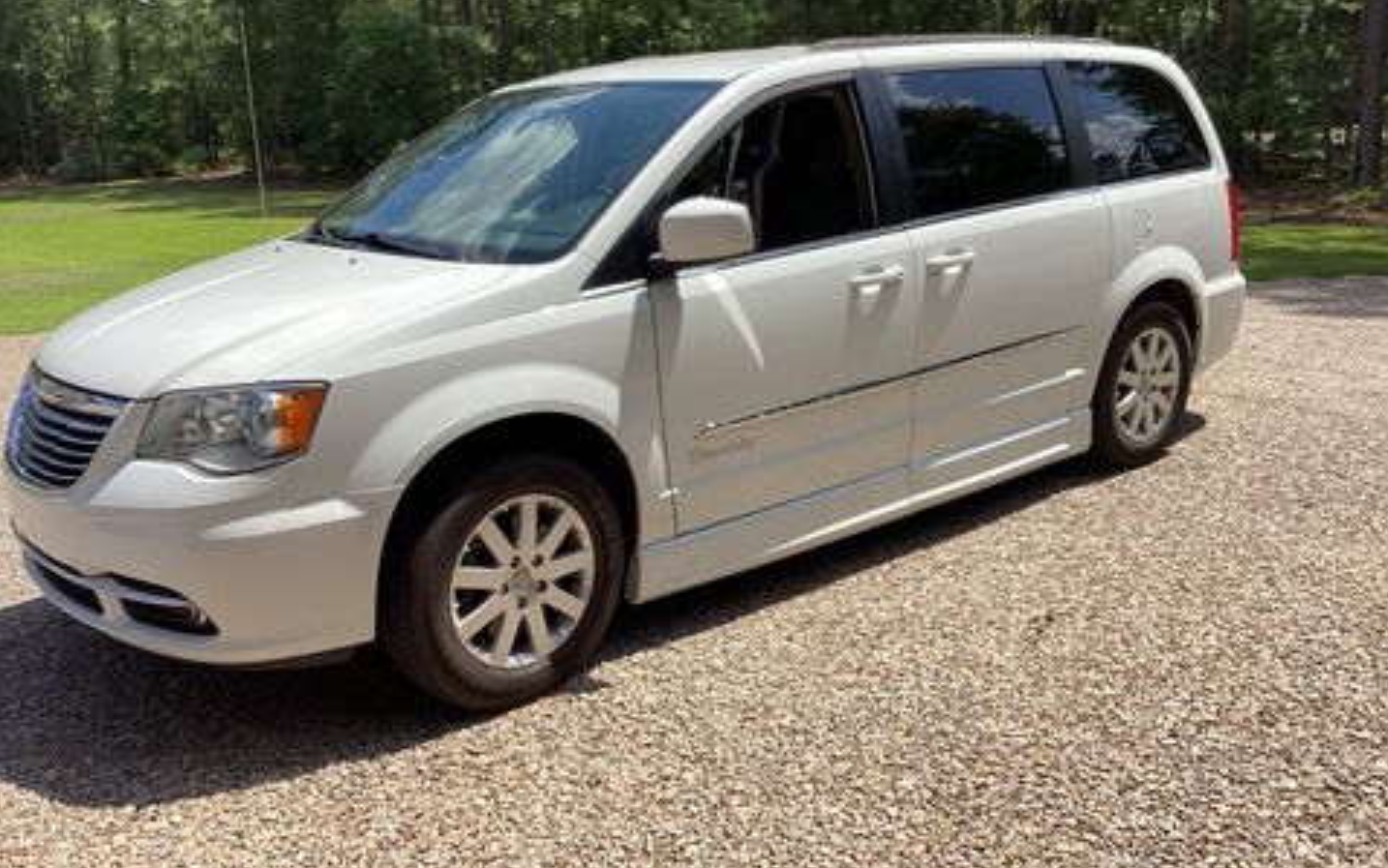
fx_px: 1249
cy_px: 383
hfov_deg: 58.1
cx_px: 694
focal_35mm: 33
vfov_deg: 38.3
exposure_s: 1/1538
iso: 25
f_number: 2.4
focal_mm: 3.3
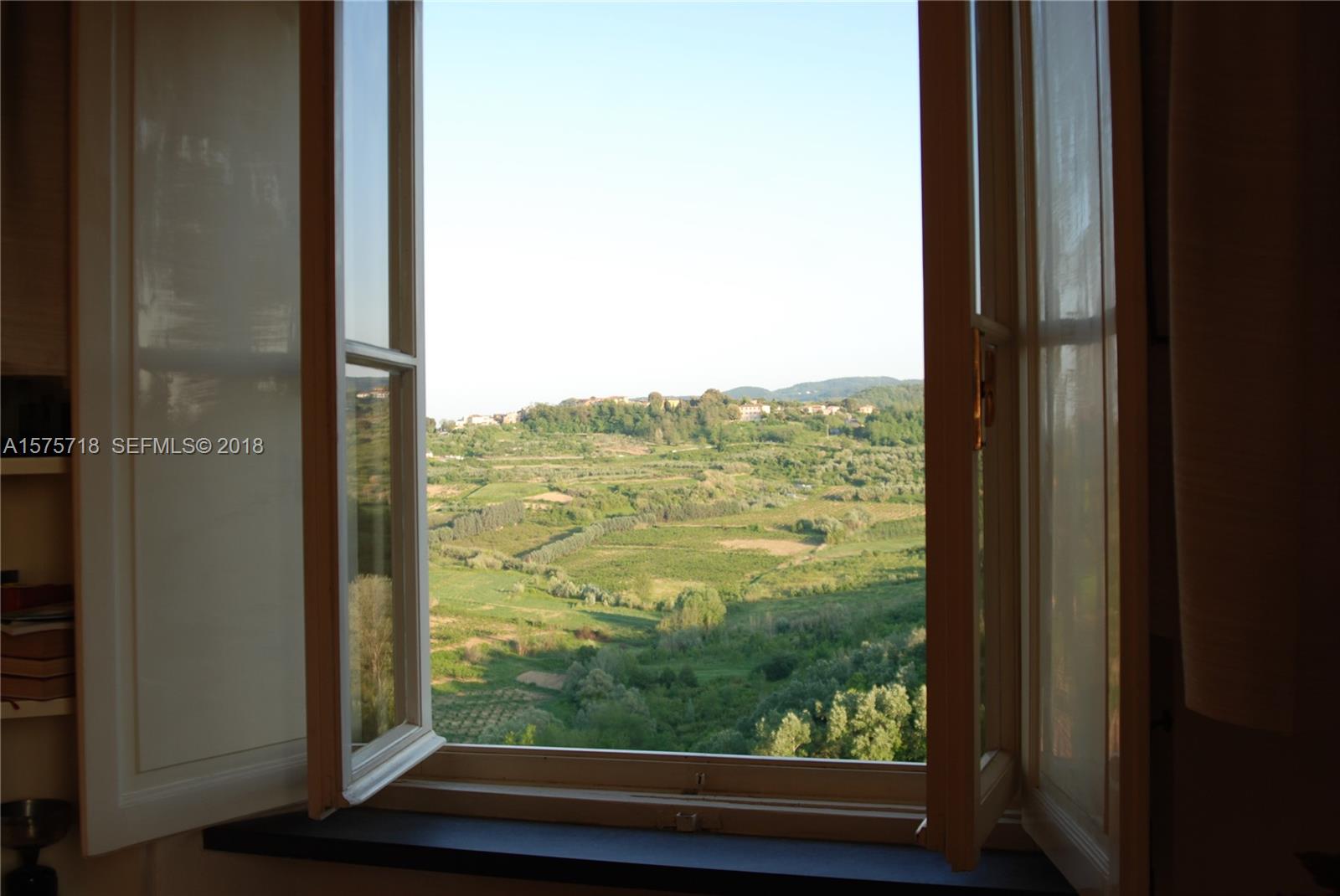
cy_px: 448
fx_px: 1565
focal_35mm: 42
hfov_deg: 46.4
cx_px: 670
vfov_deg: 32.0
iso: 100
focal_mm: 28
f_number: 5.6
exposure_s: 1/125
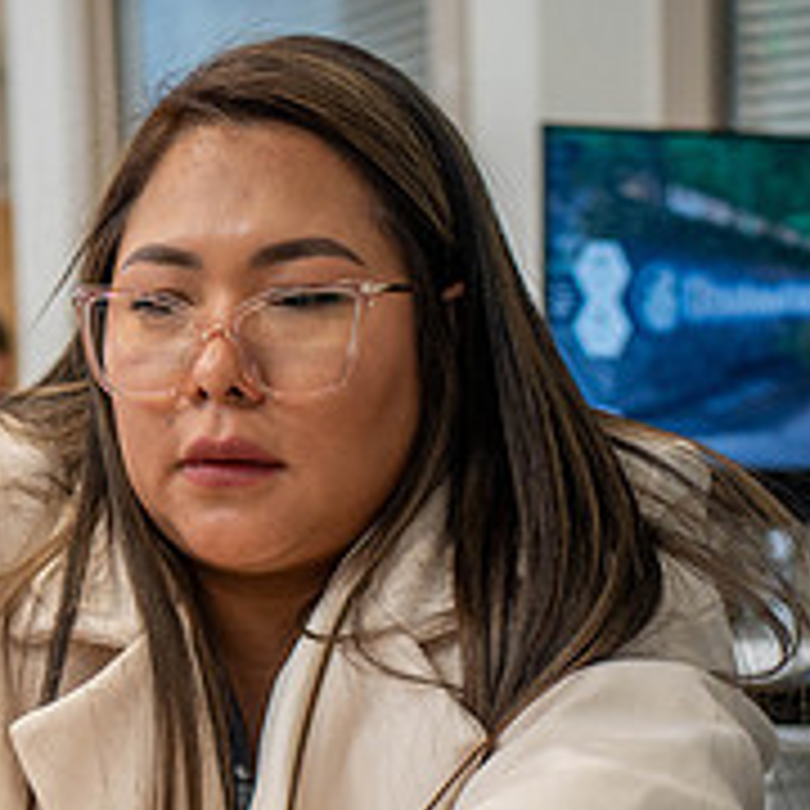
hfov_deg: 16.4
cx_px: -436
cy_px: 817
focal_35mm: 96
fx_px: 2541
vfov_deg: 17.7
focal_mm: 35
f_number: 2.2
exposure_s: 1/320
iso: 1000
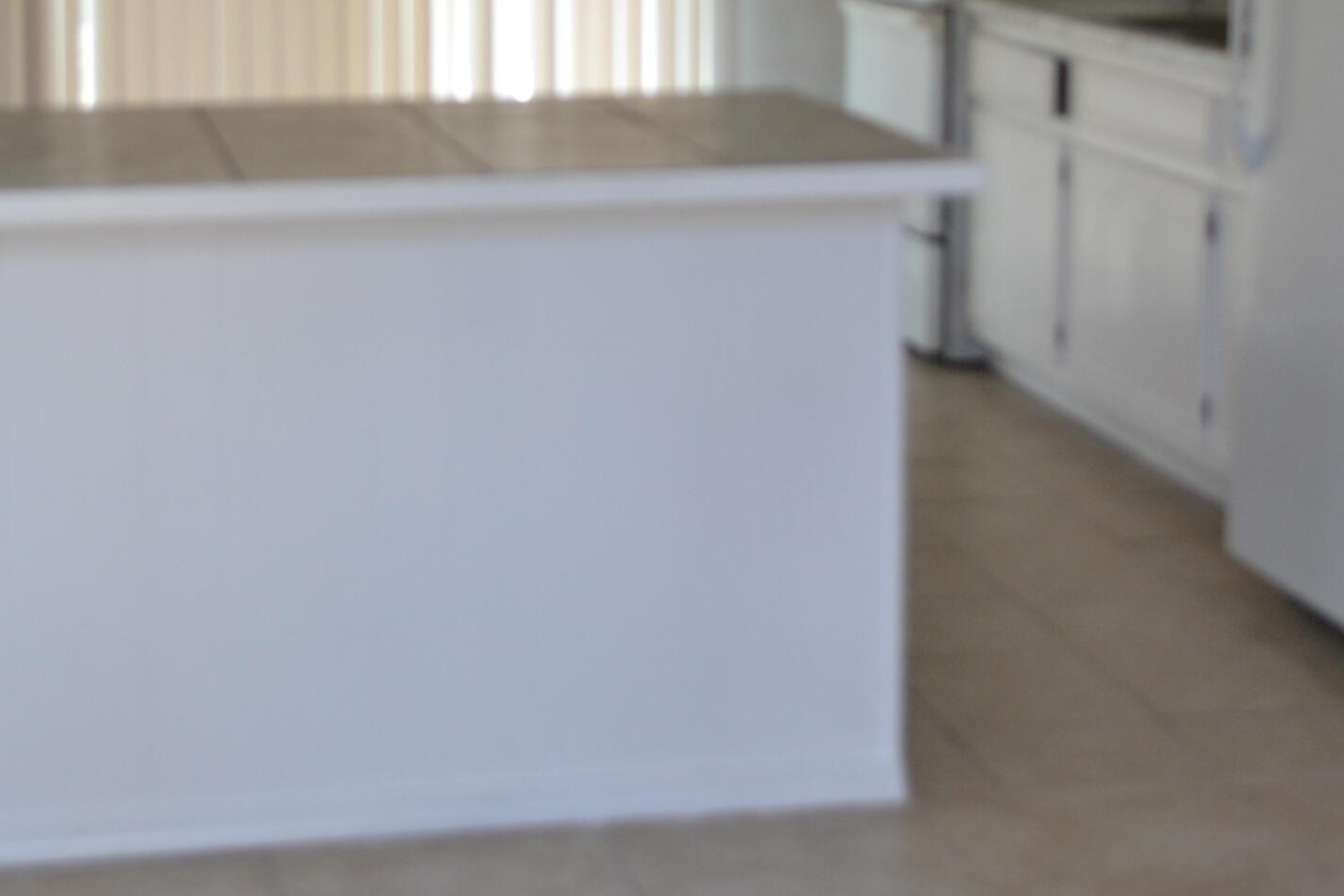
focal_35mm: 76
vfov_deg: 17.6
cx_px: 608
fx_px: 2837
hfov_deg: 26.6
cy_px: 19
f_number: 4.5
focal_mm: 24
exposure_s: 1/80
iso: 400
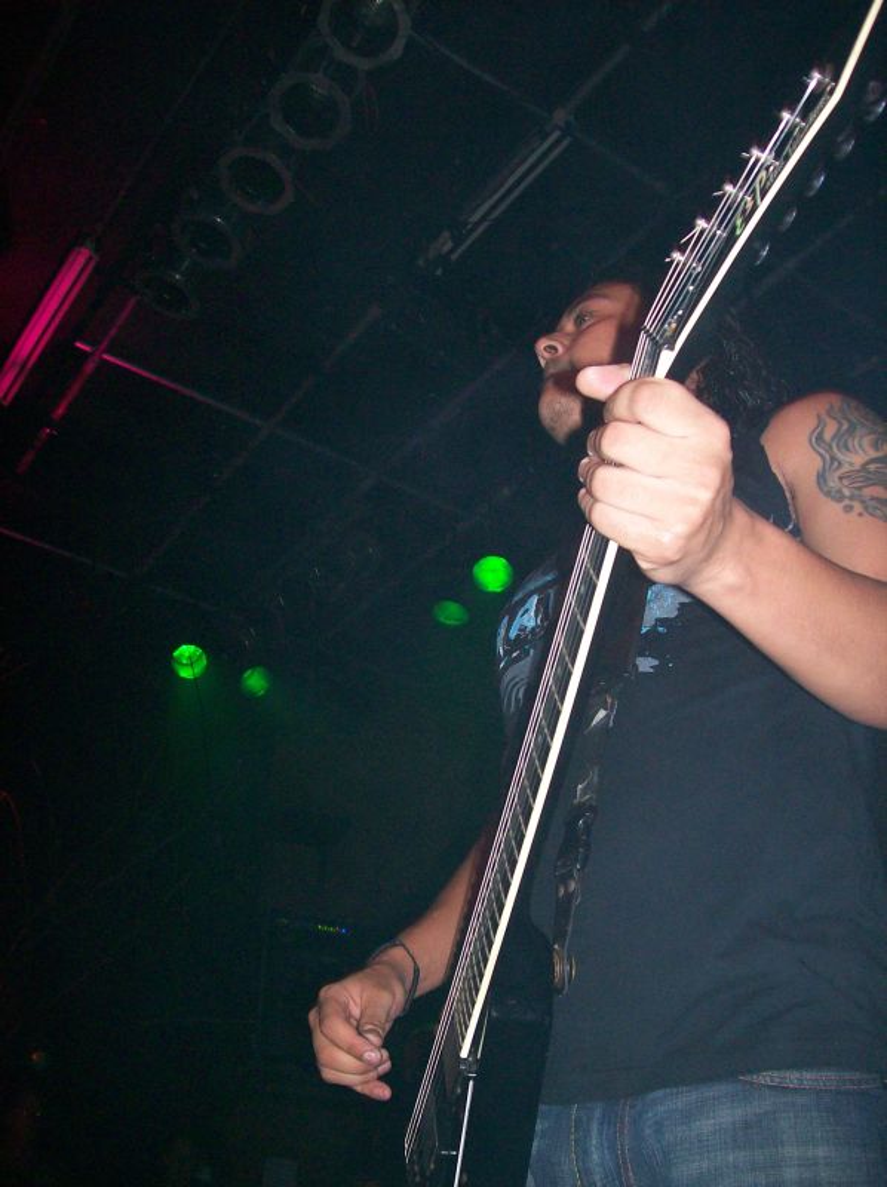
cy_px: 594
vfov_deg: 51.4
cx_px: 444
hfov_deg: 39.6
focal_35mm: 36
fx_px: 1233
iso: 140
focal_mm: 6
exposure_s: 1/64
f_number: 2.7
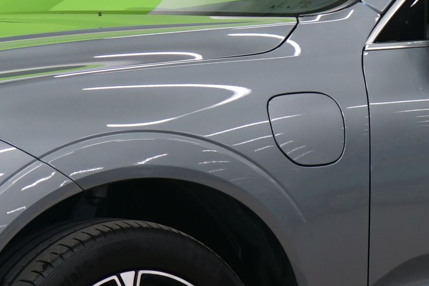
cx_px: 303
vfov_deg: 6.1
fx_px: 2681
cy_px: 77
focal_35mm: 225
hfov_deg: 9.1
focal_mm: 48
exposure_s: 1/8
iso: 400
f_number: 5
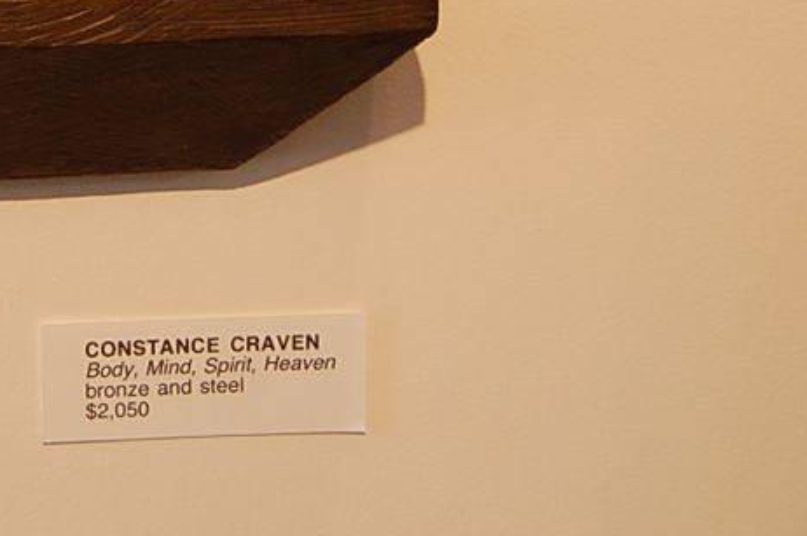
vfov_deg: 12.2
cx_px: -129
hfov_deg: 18.1
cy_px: -188
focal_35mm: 108
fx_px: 2418
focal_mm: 26
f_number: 5
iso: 400
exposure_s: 1/100
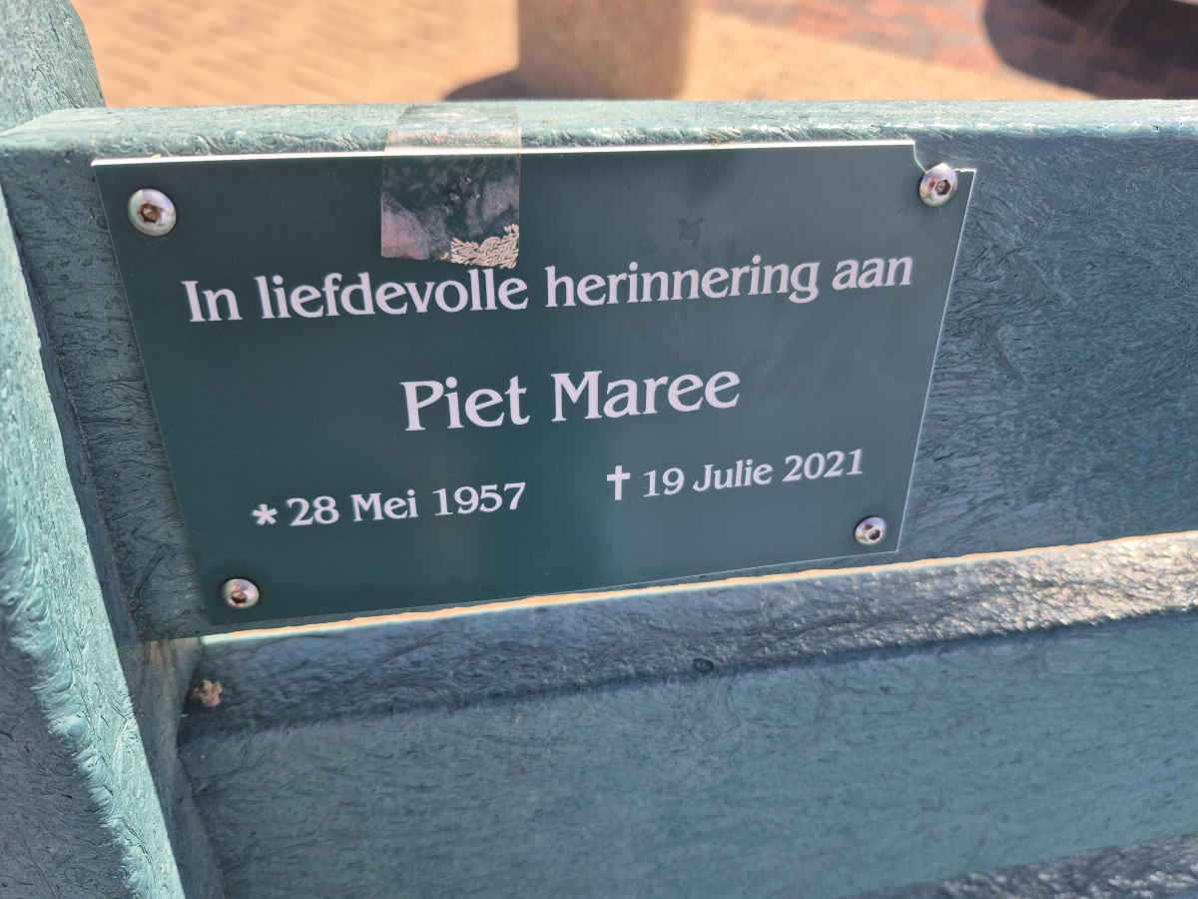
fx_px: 796
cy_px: 450
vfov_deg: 58.9
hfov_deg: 73.9
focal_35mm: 23
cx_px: 599
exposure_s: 1/760
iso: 25
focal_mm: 5.4
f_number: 1.8
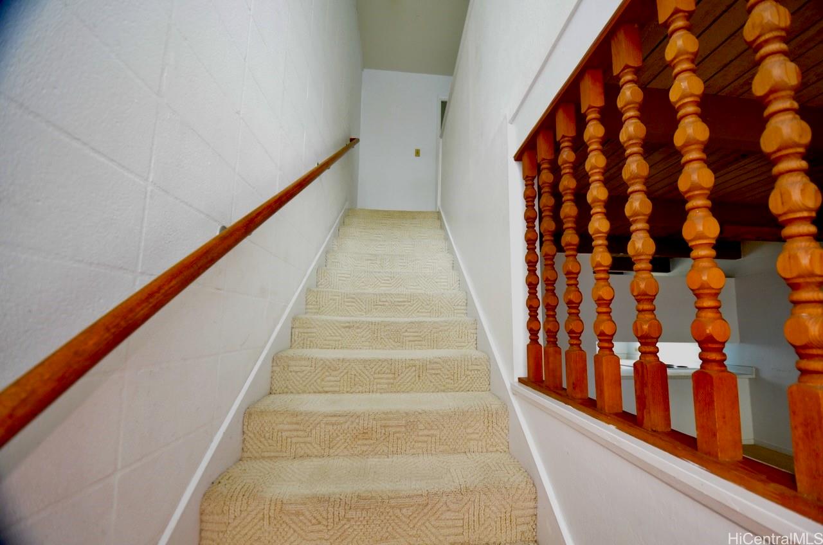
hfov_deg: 100.5
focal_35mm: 15
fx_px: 342
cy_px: 272
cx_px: 412
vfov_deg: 77.1
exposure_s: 1/30
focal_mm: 10
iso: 1800
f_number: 3.5
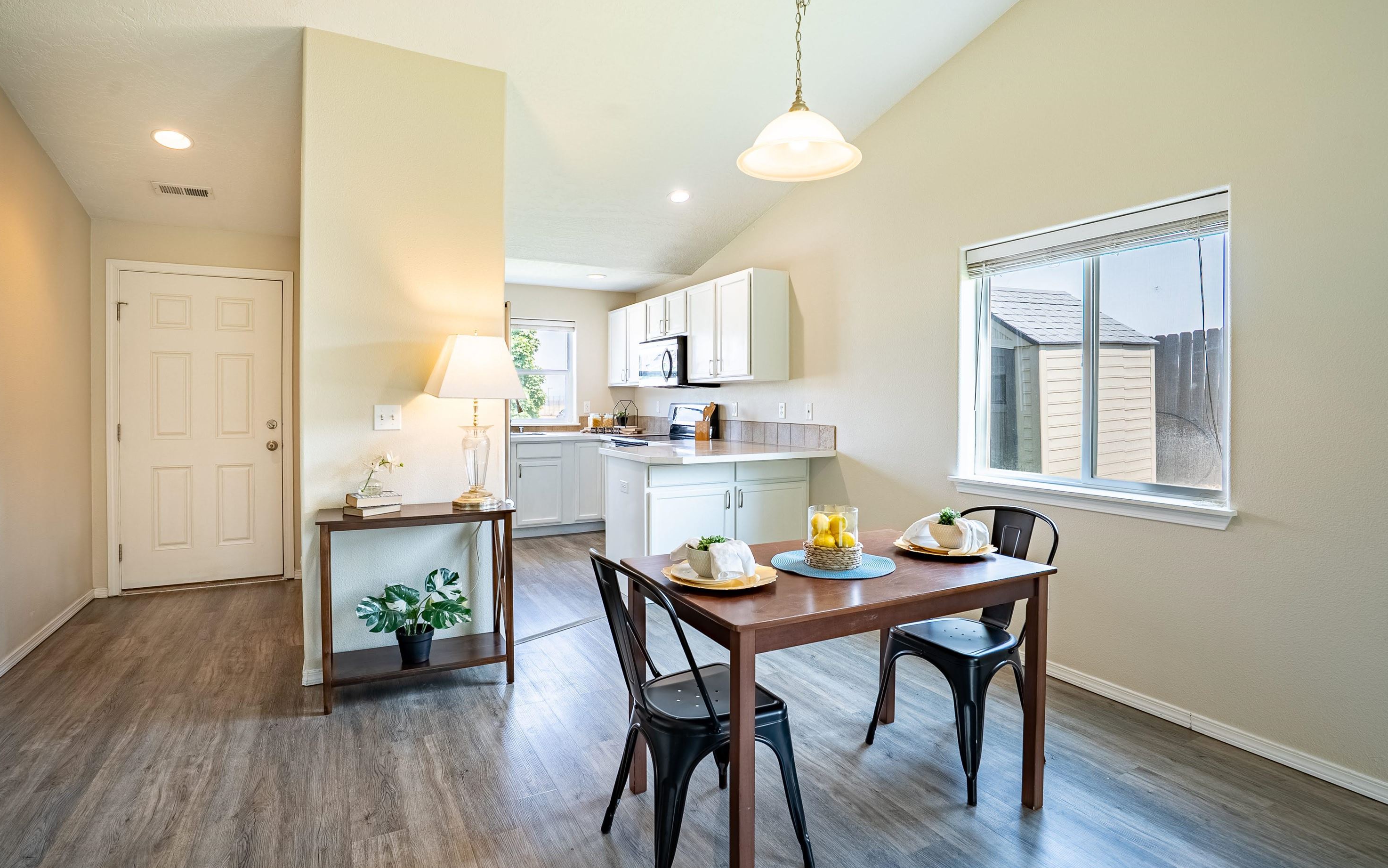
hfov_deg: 94.3
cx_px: 668
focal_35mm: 17
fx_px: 643
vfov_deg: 67.9
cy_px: 407
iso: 400
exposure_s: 1/500
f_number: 8
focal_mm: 16
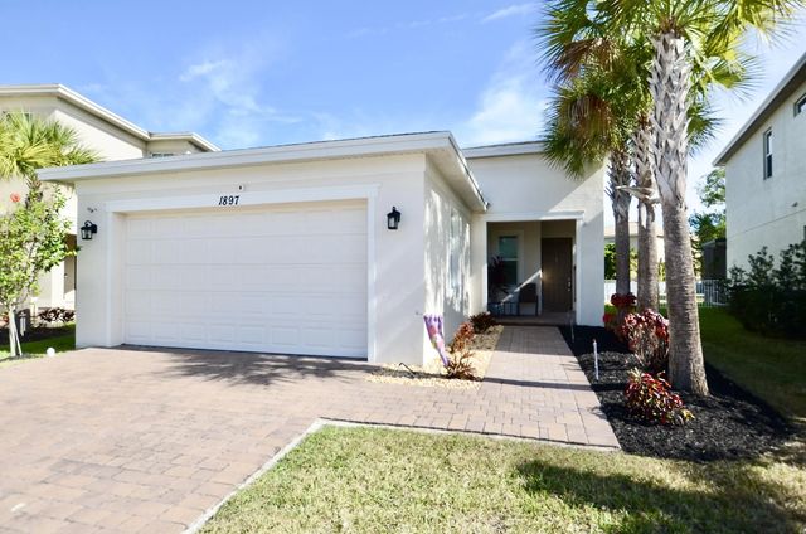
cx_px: 403
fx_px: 436
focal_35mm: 20
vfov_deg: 63.0
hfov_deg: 85.5
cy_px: 267
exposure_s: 1/200
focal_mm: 13
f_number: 8
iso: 100
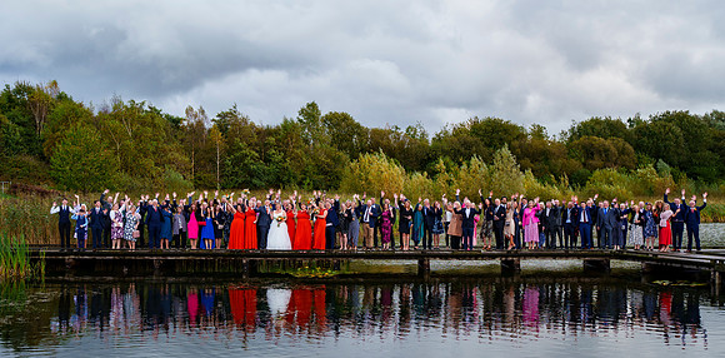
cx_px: 343
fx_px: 706
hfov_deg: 54.3
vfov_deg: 28.4
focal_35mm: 38
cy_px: 188
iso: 250
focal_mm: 33
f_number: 4.5
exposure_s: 1/640
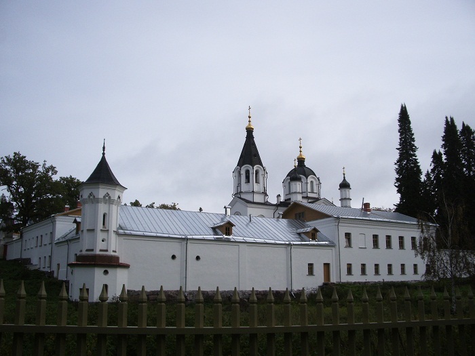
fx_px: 480
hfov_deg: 52.6
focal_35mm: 35
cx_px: 238
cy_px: 178
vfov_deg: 40.7
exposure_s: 1/800
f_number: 4.3
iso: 80
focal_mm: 5.8
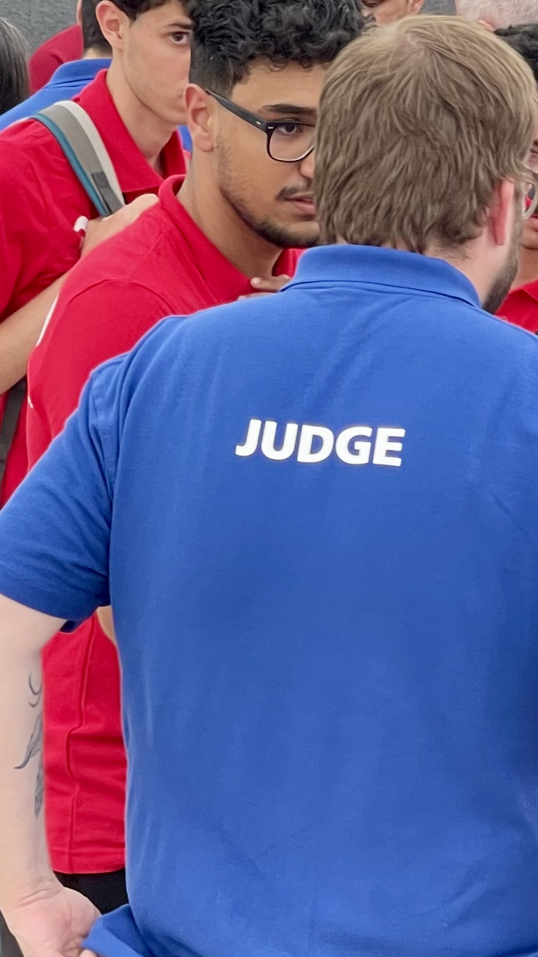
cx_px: 727
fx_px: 4186
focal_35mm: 165
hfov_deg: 7.3
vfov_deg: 13.0
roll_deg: -2.2
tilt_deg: -12.7
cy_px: 630
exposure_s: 1/99
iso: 64
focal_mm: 7.5
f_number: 2.2
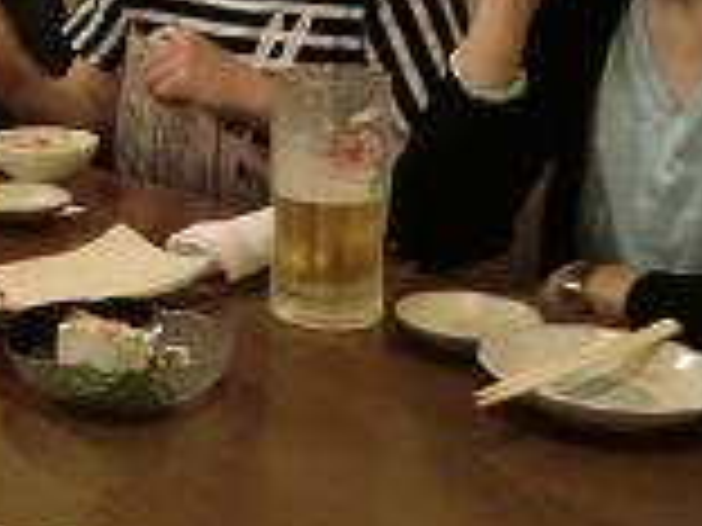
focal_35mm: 72
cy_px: -54
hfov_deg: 24.8
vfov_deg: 19.6
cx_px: -104
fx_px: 1460
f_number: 2.6
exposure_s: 1/10
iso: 400
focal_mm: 4.65
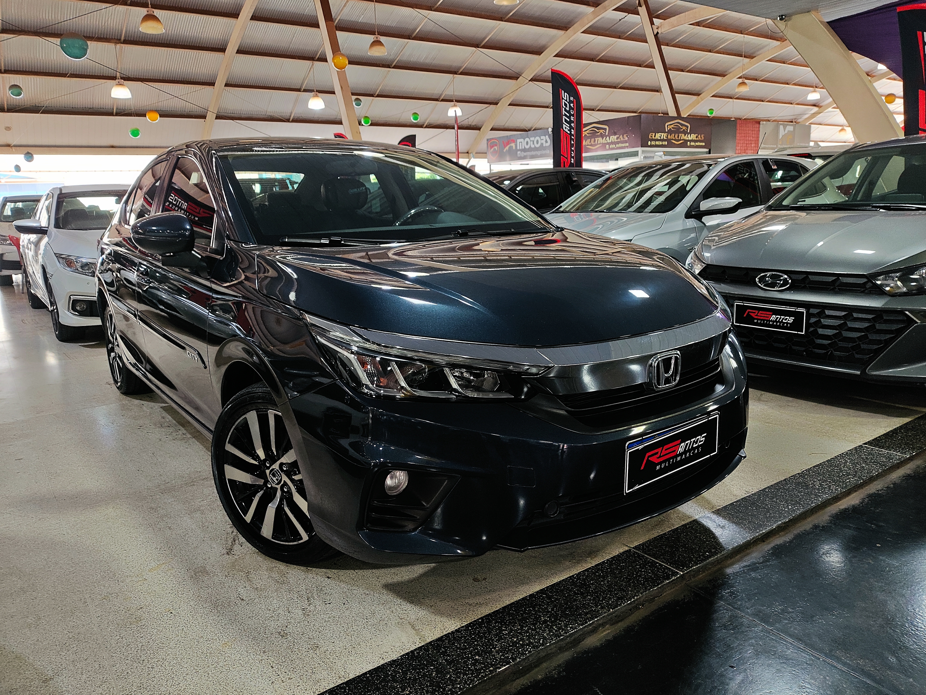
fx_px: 642
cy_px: 348
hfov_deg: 71.6
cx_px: 463
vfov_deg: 56.9
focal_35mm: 24
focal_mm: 4.68
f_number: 1.8
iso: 147
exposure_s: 1/30
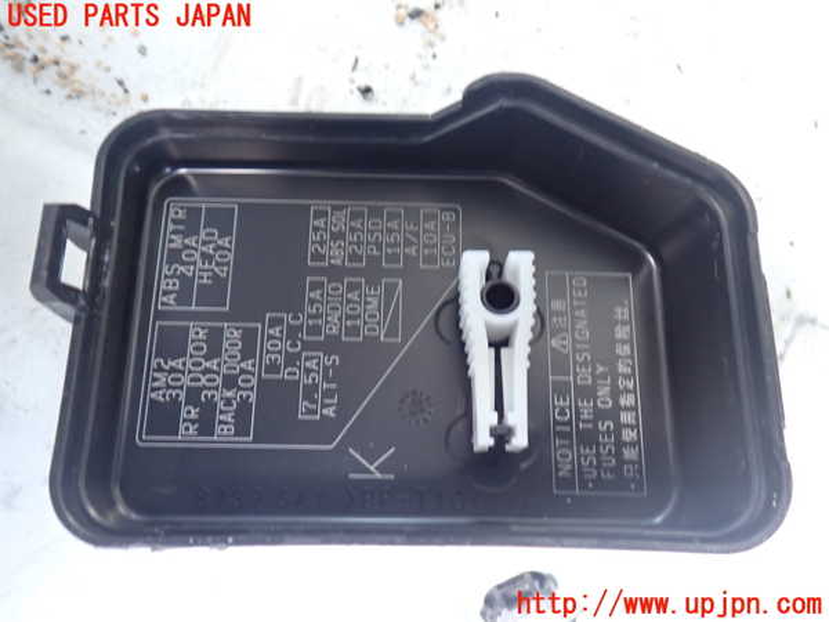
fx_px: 718
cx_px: 414
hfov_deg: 60.0
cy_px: 311
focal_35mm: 30
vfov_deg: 46.8
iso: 500
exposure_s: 1/30
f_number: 2.3
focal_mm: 5.4
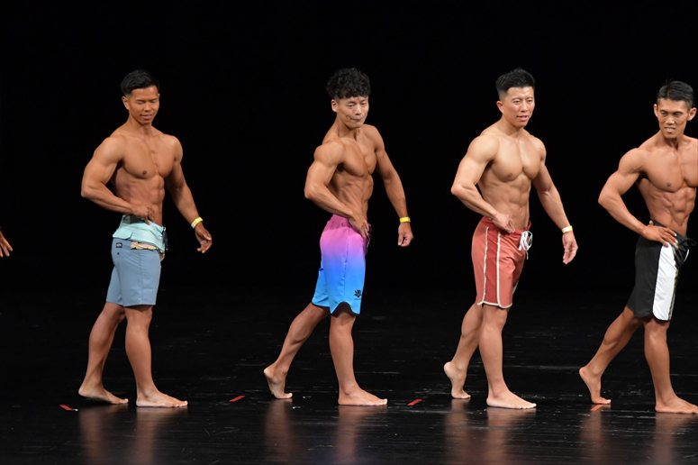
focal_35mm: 255
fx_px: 4942
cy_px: 232
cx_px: 349
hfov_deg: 8.1
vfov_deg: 5.4
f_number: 5.6
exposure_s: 1/400
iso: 3200
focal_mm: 170
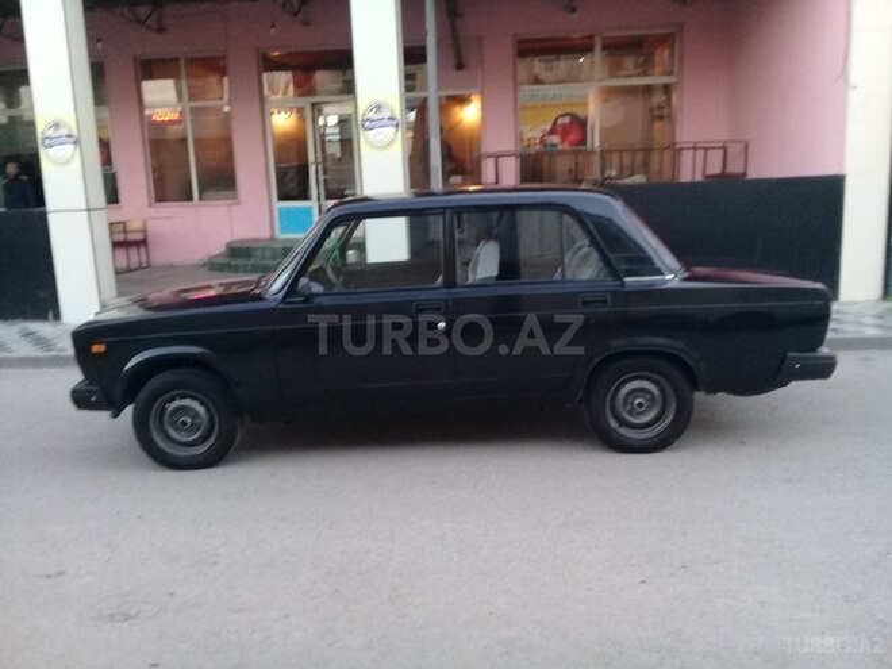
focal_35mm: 31
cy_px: 334
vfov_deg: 45.4
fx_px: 799
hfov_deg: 58.4
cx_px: 446
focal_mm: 3.3
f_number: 2.2
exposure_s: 1/33
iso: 200
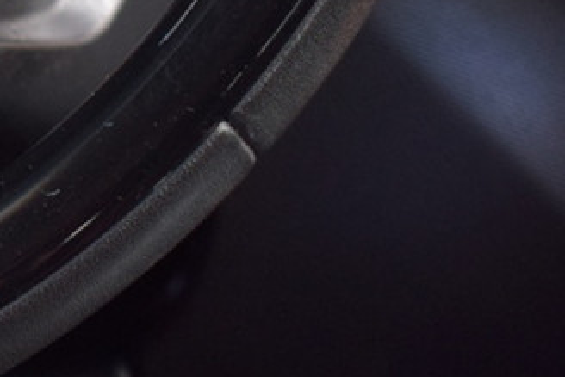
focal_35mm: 320
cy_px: -152
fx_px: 5024
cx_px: -586
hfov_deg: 6.3
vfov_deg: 4.3
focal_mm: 50
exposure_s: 1/60
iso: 800
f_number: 5.6
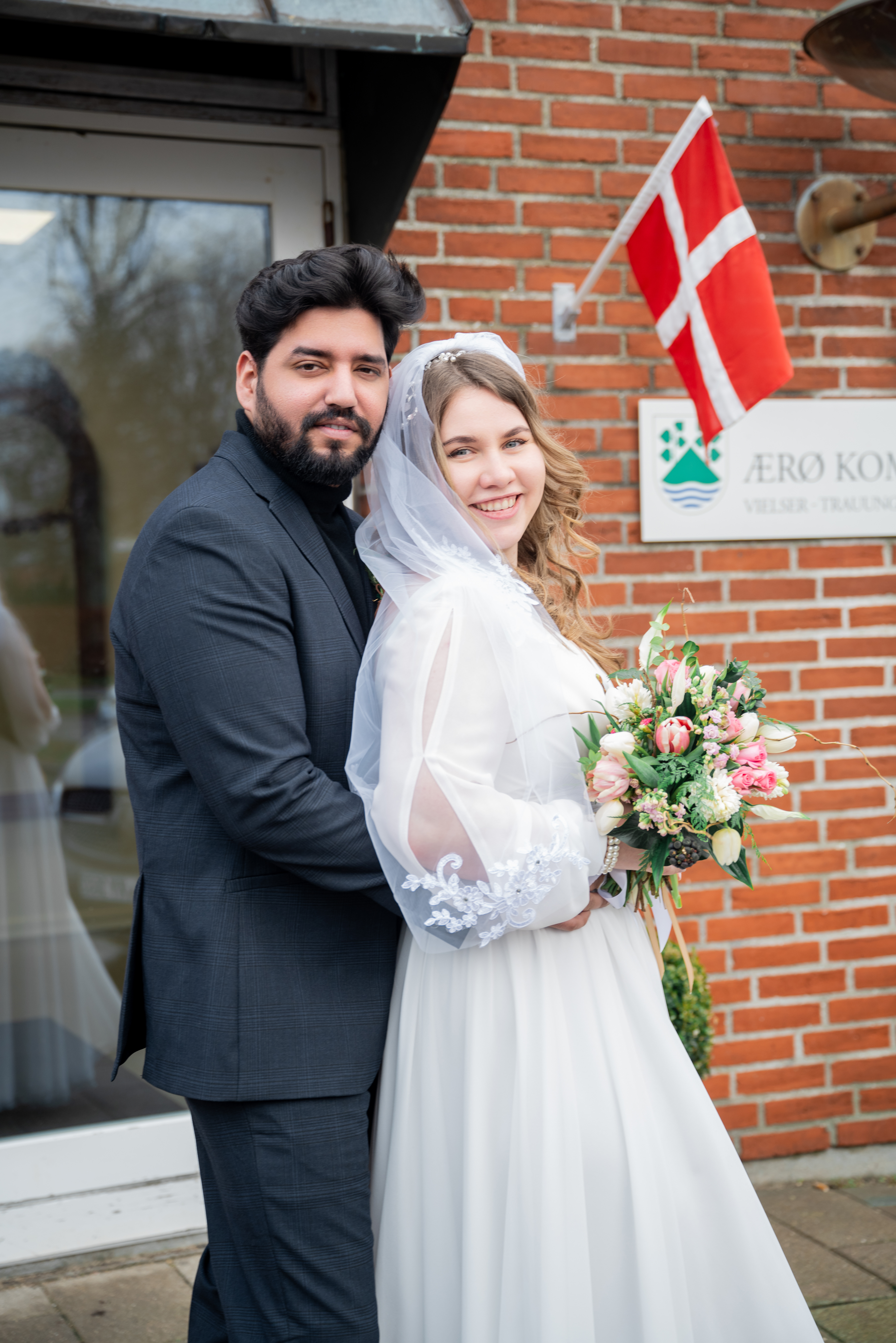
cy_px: 672
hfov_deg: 24.6
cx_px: 448
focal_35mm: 55
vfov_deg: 36.2
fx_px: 2053
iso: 125
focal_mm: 55
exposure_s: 1/125
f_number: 3.5
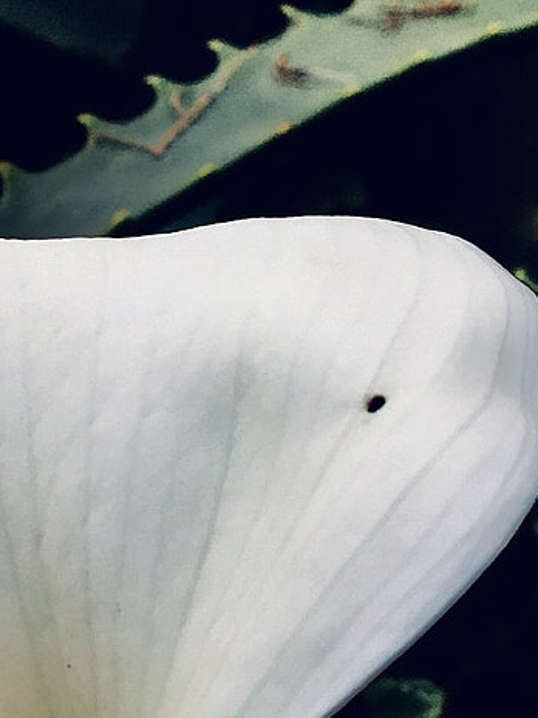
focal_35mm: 100
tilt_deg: -21.5
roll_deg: -9.9
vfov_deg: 19.6
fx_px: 2072
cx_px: -175
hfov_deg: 14.2
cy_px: 415
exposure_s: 1/646
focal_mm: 4.15
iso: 25
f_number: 2.2
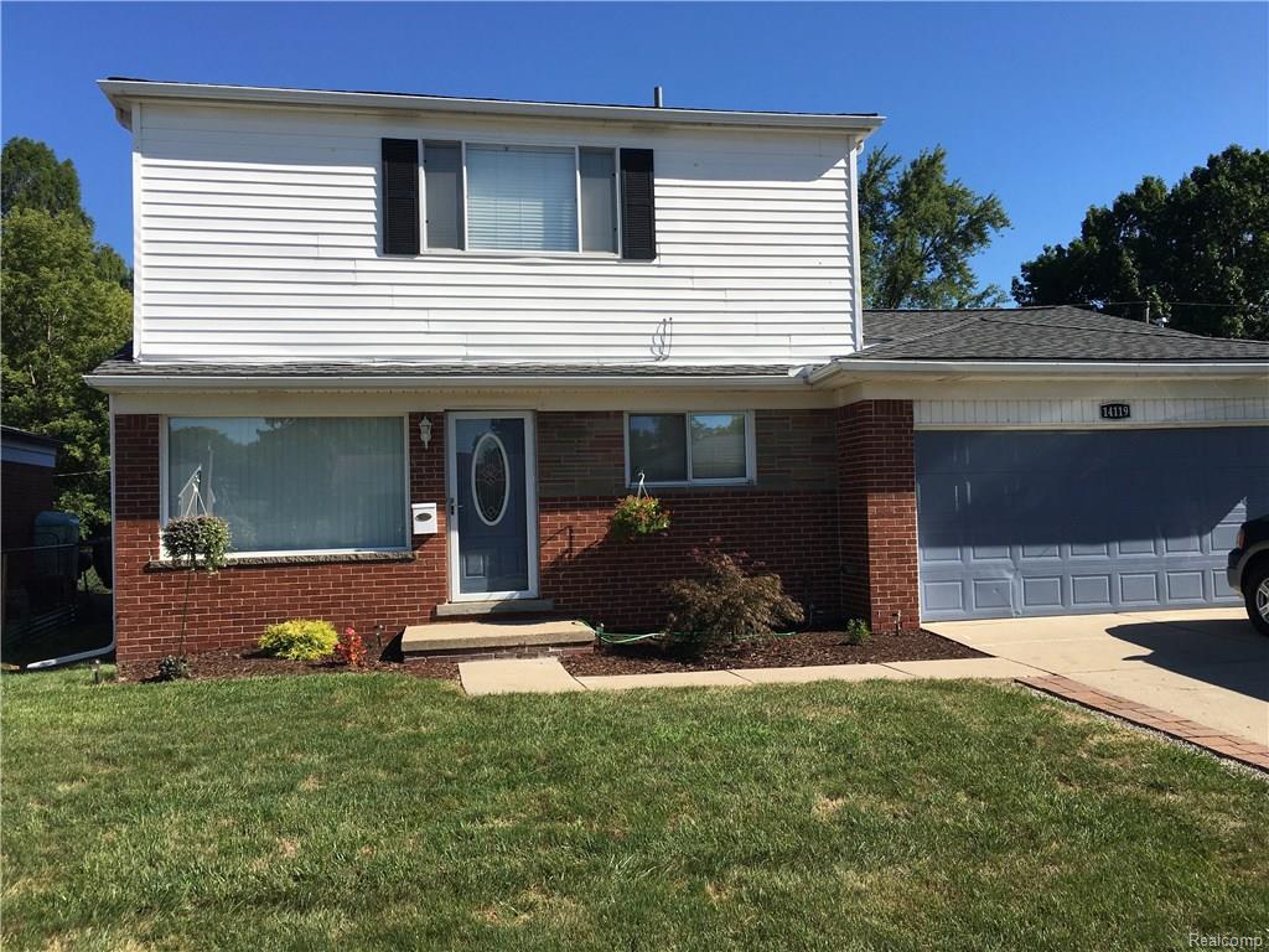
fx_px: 1063
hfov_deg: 61.7
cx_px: 634
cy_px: 476
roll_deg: +1.3
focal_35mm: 29
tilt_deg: +2.0
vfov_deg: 48.2
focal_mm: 4.15
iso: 25
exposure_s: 1/1876
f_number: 2.2
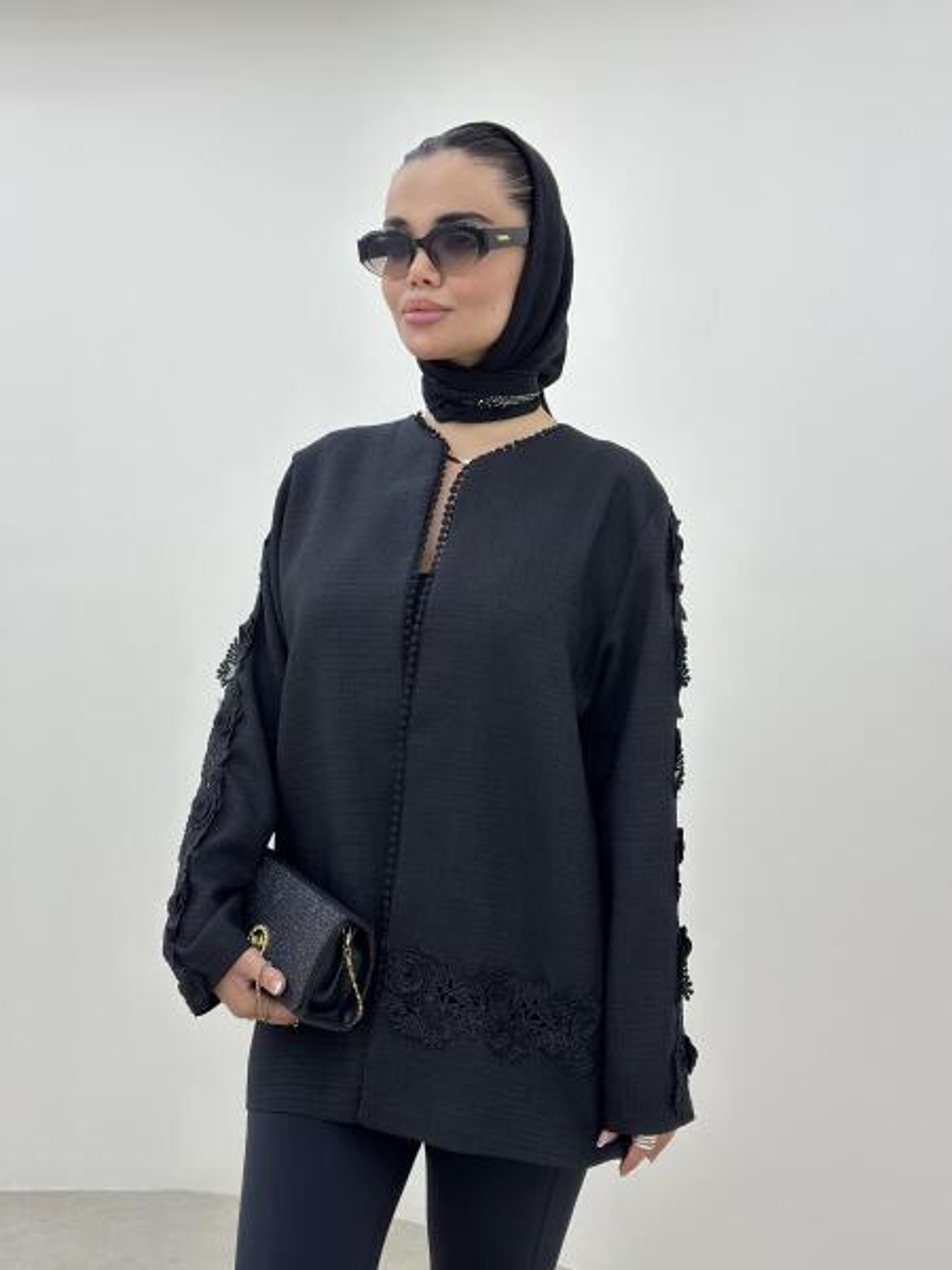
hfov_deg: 30.3
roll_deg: -1.5
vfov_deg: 39.7
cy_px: 635
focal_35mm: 48
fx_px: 1760
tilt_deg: -4.9
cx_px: 476
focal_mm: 6.86
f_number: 1.78
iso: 80
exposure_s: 1/714
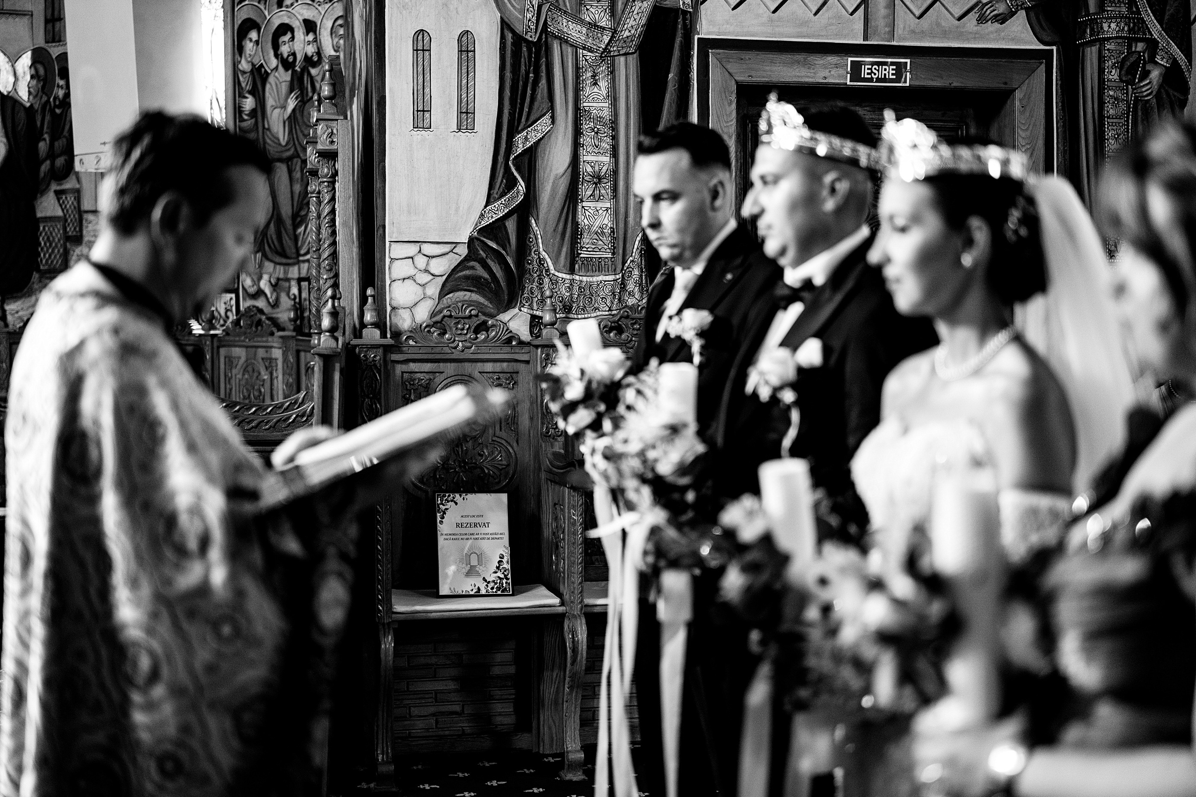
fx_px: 1661
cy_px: 398
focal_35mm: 50
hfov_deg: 39.6
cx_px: 598
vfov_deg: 27.0
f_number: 1.4
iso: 1000
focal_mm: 50
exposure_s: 1/250
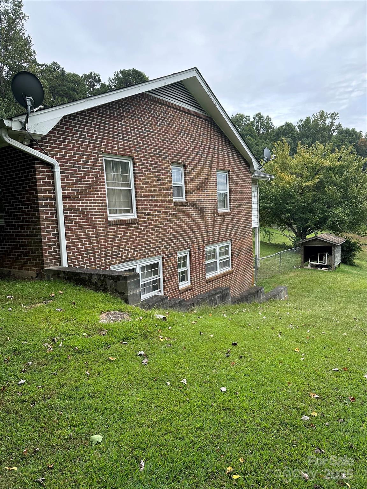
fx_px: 339
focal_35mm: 24
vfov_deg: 71.6
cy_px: 244
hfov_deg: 56.8
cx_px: 184
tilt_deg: -5.0
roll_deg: +2.5
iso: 80
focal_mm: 6.86
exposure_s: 1/857
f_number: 1.78
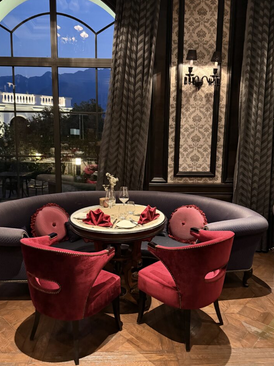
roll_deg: -0.9
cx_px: 124
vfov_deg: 65.2
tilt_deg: -6.8
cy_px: 168
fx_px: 285
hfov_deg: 51.3
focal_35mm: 27
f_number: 1.78
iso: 1000
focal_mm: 6.76
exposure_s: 1/33
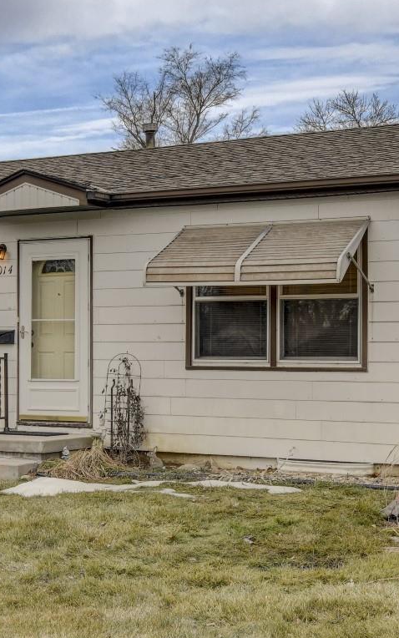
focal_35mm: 64
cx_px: 86
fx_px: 1113
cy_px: 343
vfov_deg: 32.0
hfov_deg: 20.1
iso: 400
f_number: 8
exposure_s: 1/320
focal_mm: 20
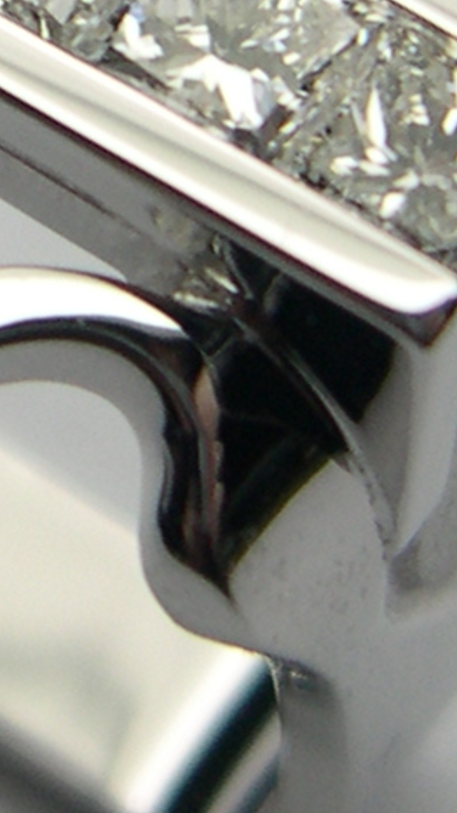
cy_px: -3
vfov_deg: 10.6
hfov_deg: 5.9
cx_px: -222
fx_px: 4353
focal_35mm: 202
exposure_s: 1/1000
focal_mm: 8
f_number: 2.8
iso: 100
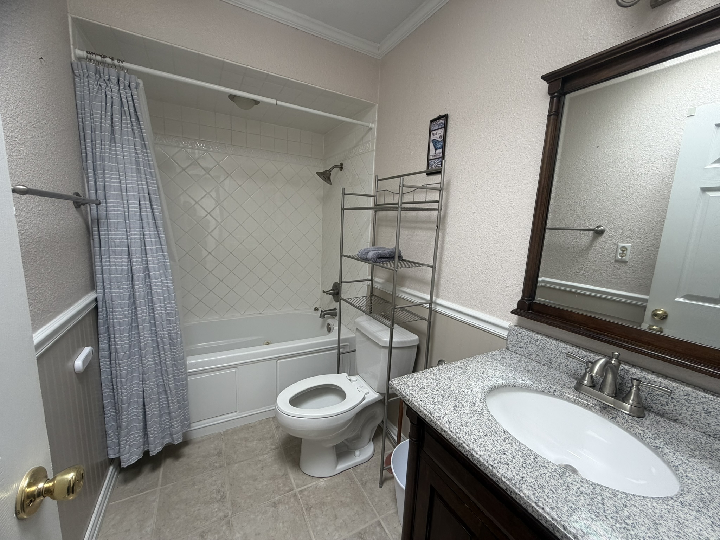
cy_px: 270
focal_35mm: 14
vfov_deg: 85.7
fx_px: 291
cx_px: 360
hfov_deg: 102.1
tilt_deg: -9.1
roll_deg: -2.7
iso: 100
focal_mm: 2.22
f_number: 2.2
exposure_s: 1/121
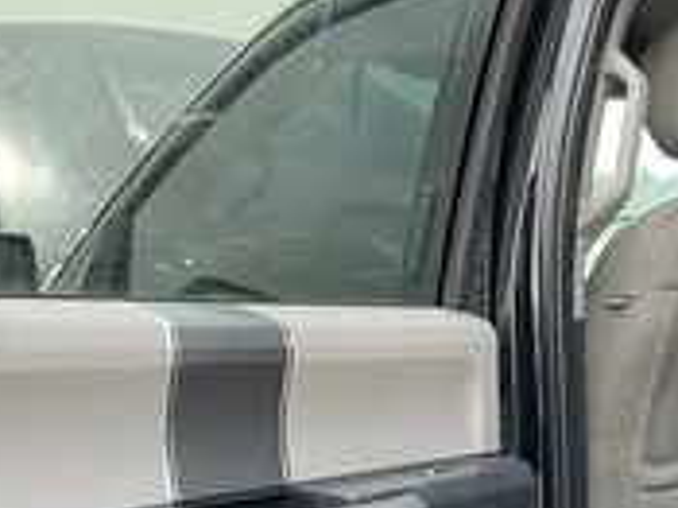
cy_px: 438
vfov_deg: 22.5
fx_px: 1253
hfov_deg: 29.0
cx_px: 620
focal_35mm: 64
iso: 25
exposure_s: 1/185
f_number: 1.8
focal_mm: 3
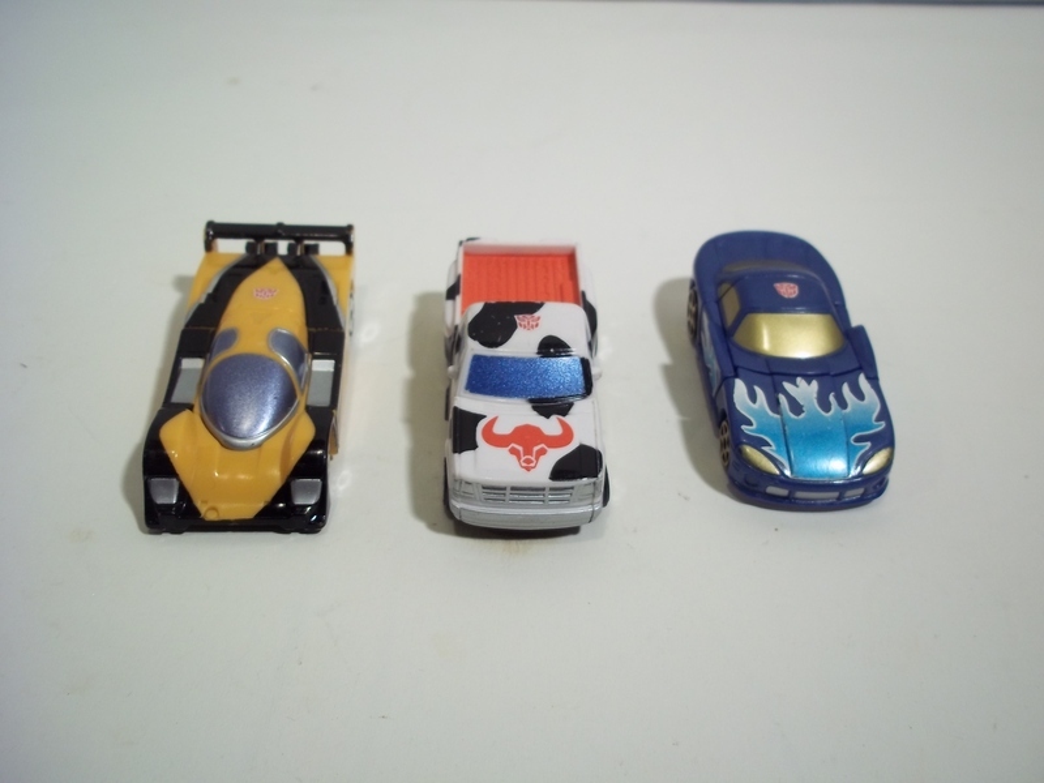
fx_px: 1086
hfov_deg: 51.4
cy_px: 392
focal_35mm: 36
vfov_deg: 39.7
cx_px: 522
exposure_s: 1/40
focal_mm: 6.5
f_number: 3.1
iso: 80
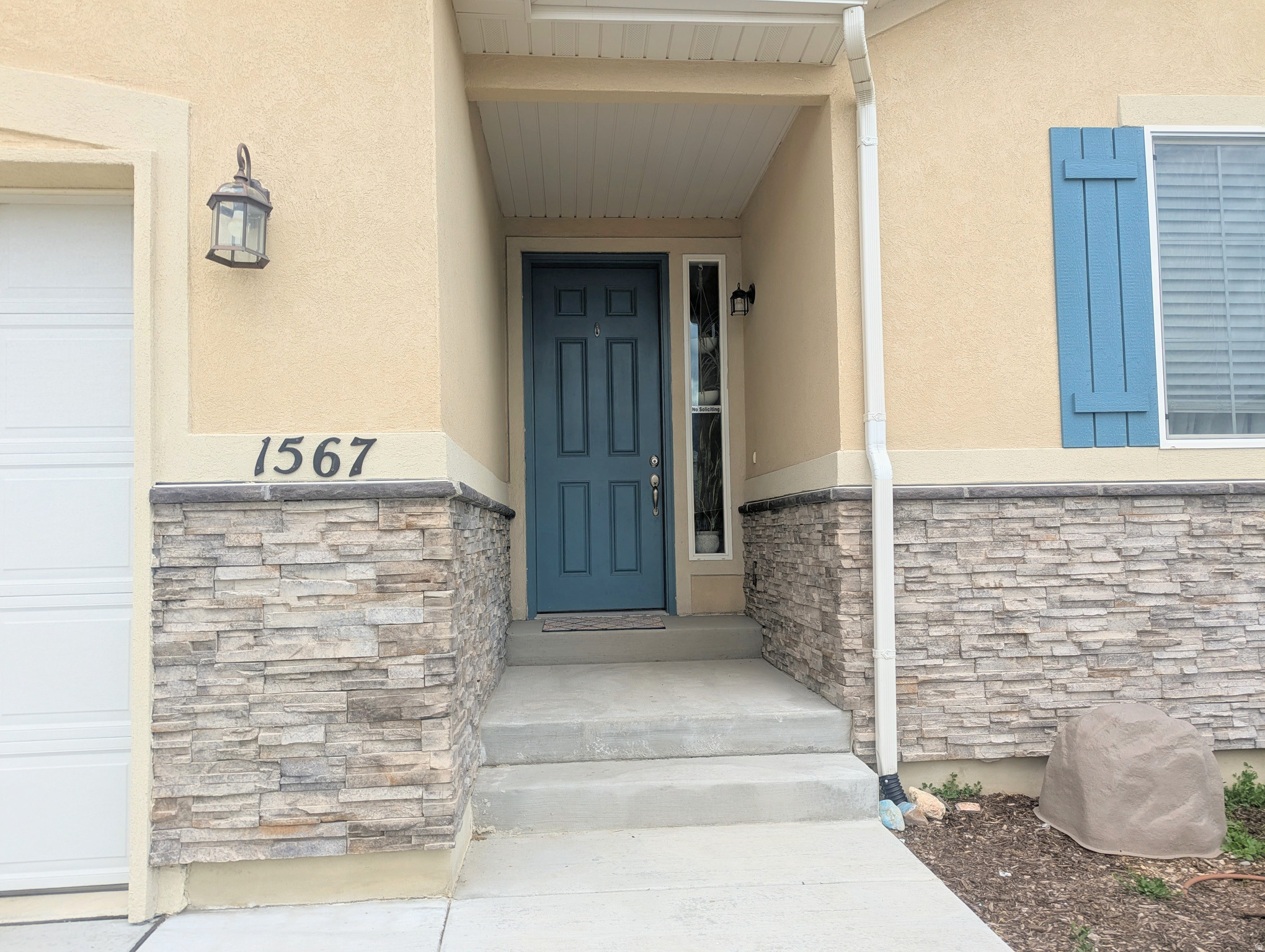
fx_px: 878
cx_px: 632
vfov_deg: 56.9
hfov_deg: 71.5
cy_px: 476
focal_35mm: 24
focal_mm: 6.81
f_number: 1.85
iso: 44
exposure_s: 1/951
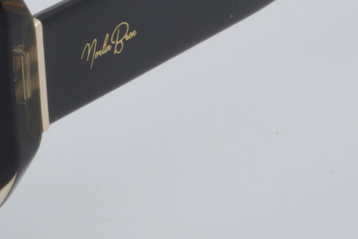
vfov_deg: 5.1
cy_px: 1
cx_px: -168
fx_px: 2695
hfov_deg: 7.5
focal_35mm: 271
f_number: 32
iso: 100
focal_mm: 45
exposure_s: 1/4
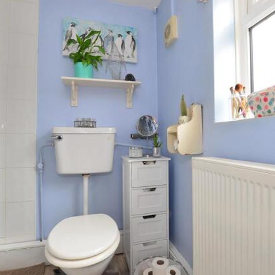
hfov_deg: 74.8
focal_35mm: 20
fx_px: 180
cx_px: 145
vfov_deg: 74.8
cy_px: 136
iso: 400
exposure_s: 1/8
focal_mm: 10
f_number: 11
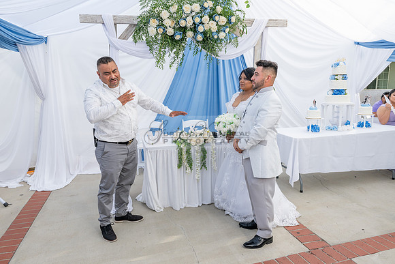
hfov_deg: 67.4
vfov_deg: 48.0
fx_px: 296
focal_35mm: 27
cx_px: 198
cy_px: 132
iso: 200
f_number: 8
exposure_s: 1/125
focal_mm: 27
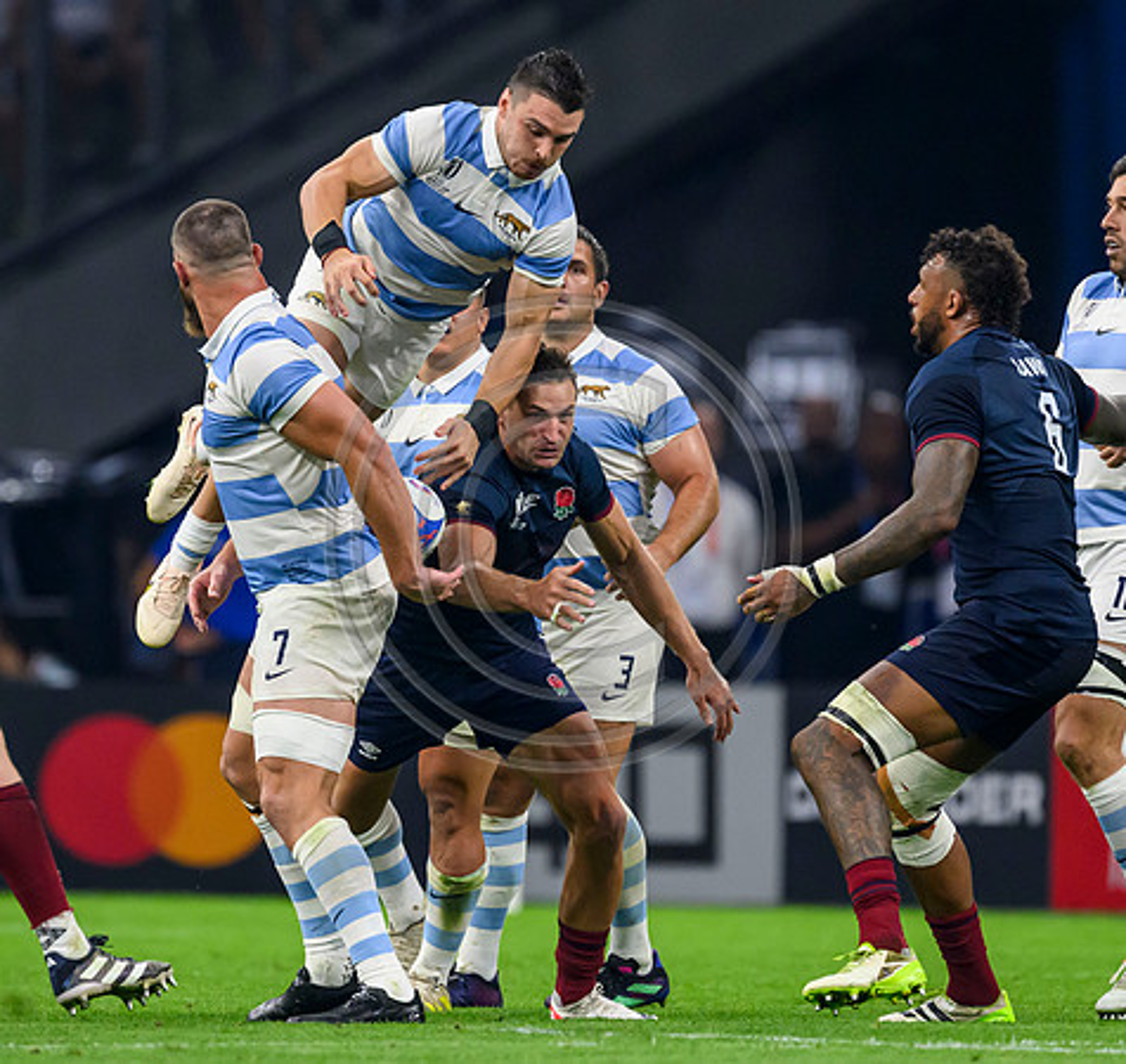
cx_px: 440
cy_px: 491
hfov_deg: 1.8
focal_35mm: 1023
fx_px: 36643
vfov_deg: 1.7
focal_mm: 560
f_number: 4
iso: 4000
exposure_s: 1/1600
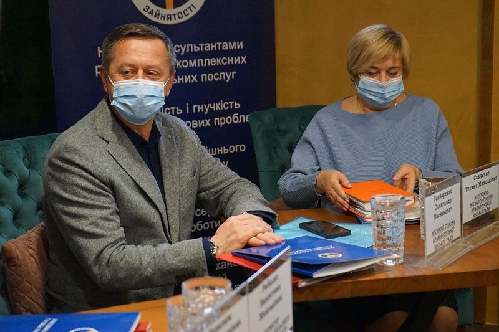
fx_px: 901
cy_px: 166
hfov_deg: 31.0
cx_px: 250
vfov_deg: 20.9
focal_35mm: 65
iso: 6400
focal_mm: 65
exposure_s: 1/160
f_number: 5.6
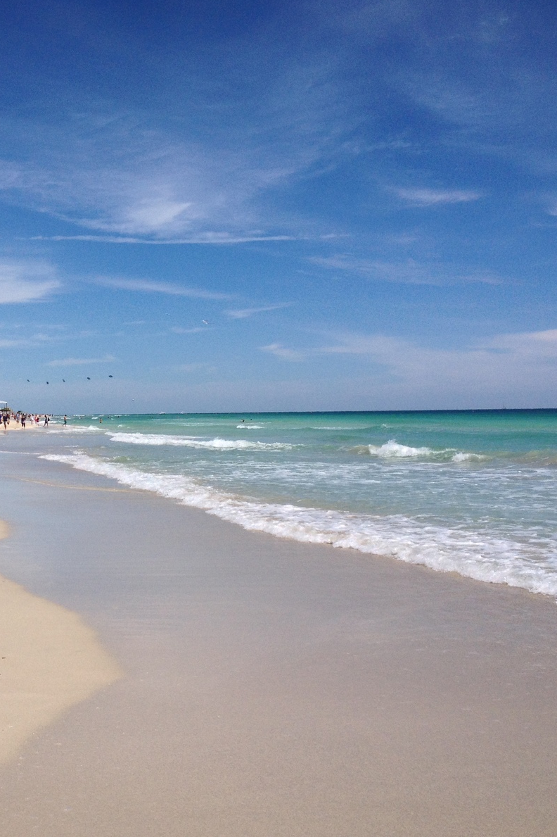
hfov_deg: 27.2
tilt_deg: -3.1
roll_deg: +1.0
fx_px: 1138
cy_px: 415
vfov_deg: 40.4
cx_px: 143
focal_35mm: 49
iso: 50
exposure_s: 1/4608
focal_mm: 4.28
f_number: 2.4
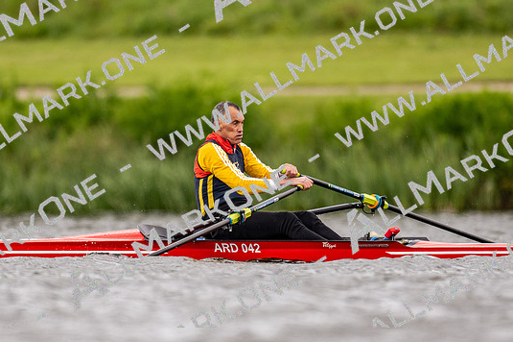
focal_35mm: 976
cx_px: 265
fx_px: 13899
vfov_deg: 1.4
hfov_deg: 2.1
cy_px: 163
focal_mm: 600
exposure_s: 1/2500
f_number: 4
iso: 640
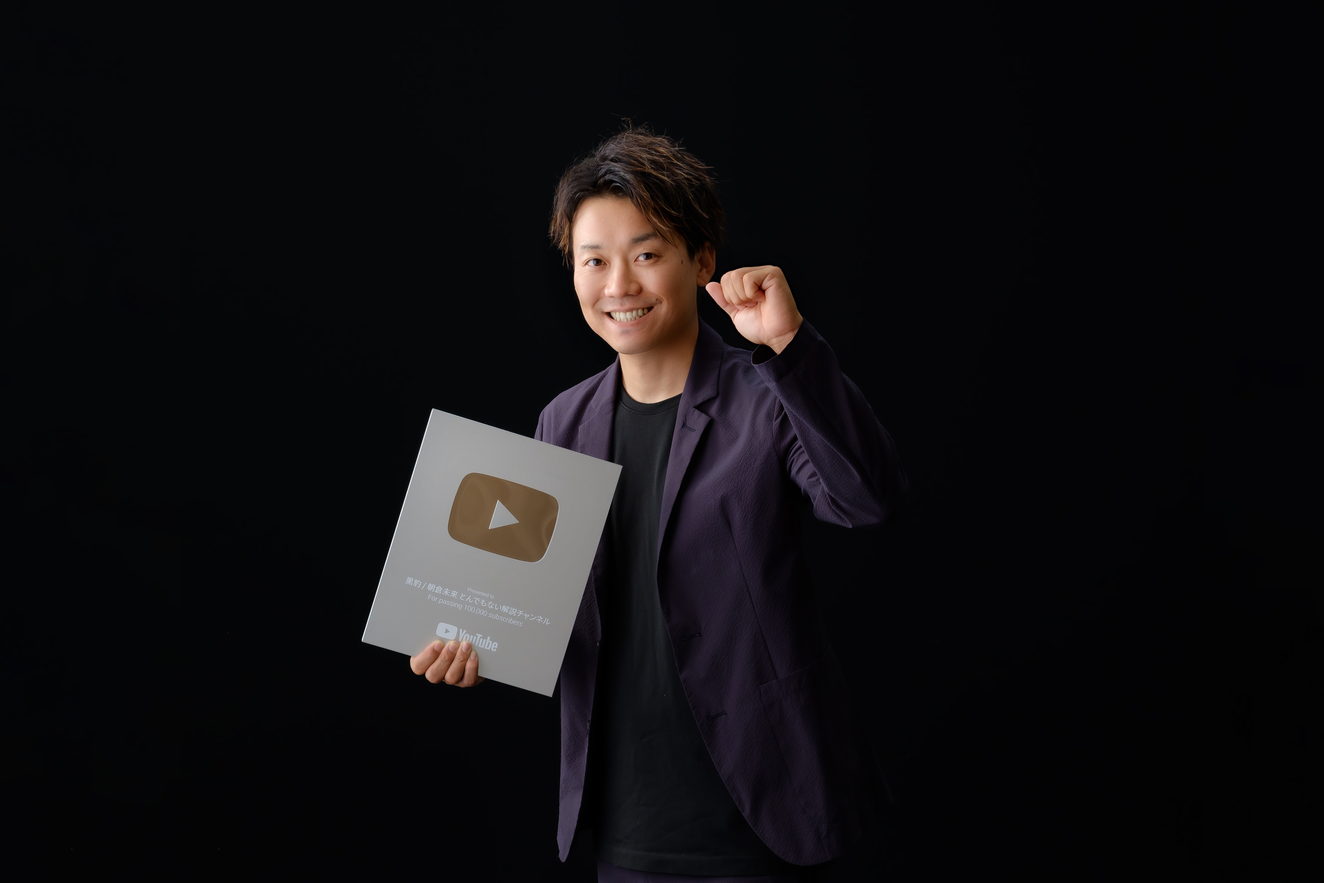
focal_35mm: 75
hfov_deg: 27.0
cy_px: 442
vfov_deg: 18.2
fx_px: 2758
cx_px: 662
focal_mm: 50
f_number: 5.6
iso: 320
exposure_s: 1/125
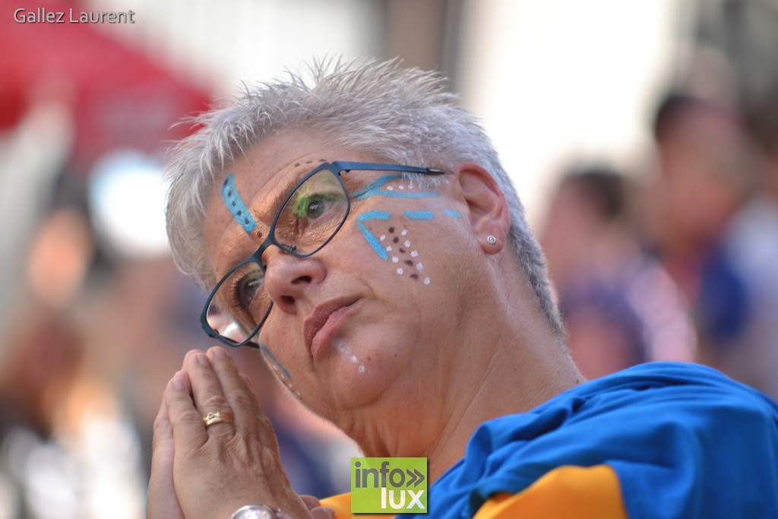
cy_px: 260
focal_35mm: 225
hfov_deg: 9.1
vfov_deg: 6.1
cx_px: 389
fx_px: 4863
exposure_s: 1/250
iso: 100
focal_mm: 150
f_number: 3.2
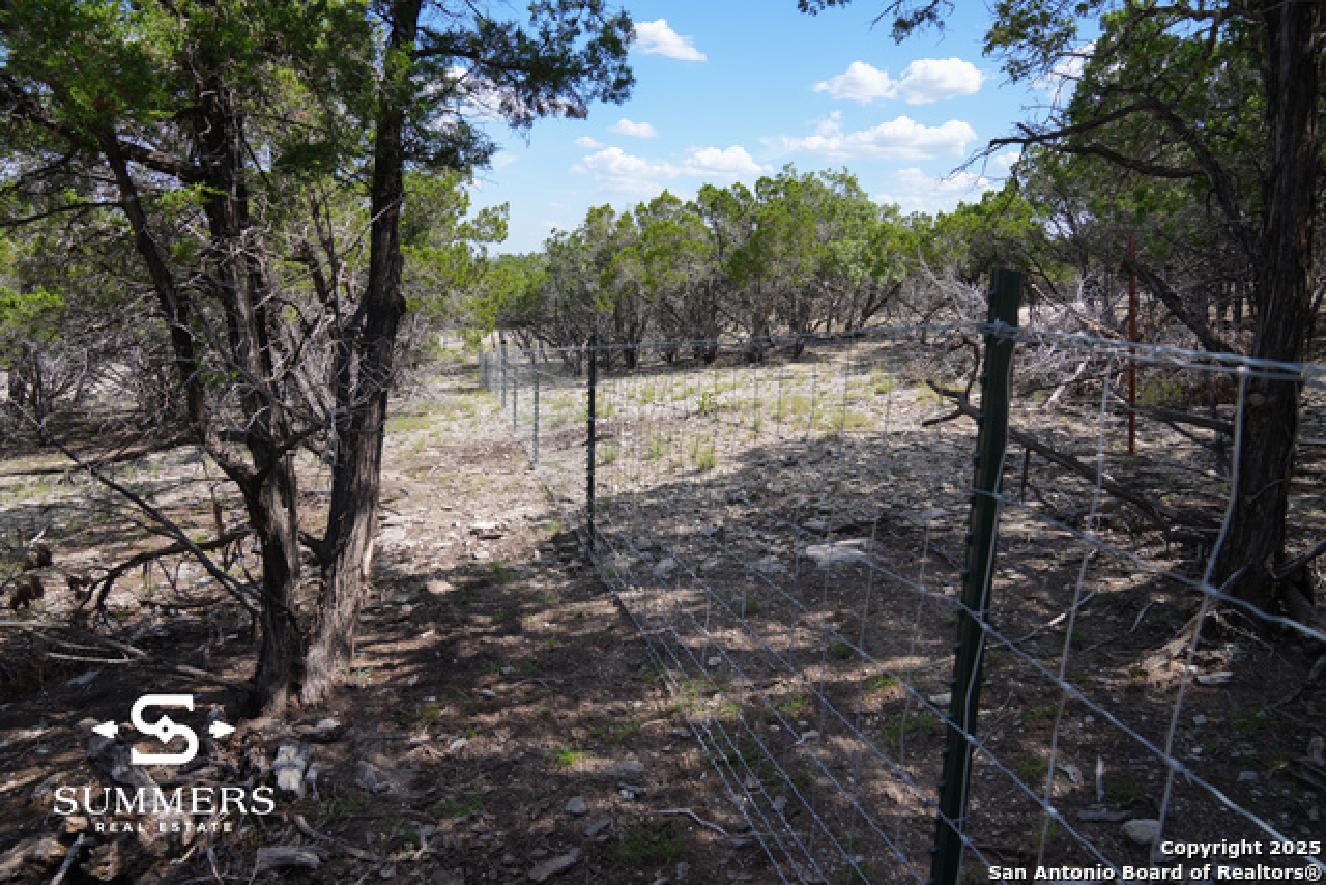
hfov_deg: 71.5
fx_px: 921
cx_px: 663
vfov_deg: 51.3
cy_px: 442
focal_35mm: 25
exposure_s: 1/160
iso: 100
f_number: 6.3
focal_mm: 25
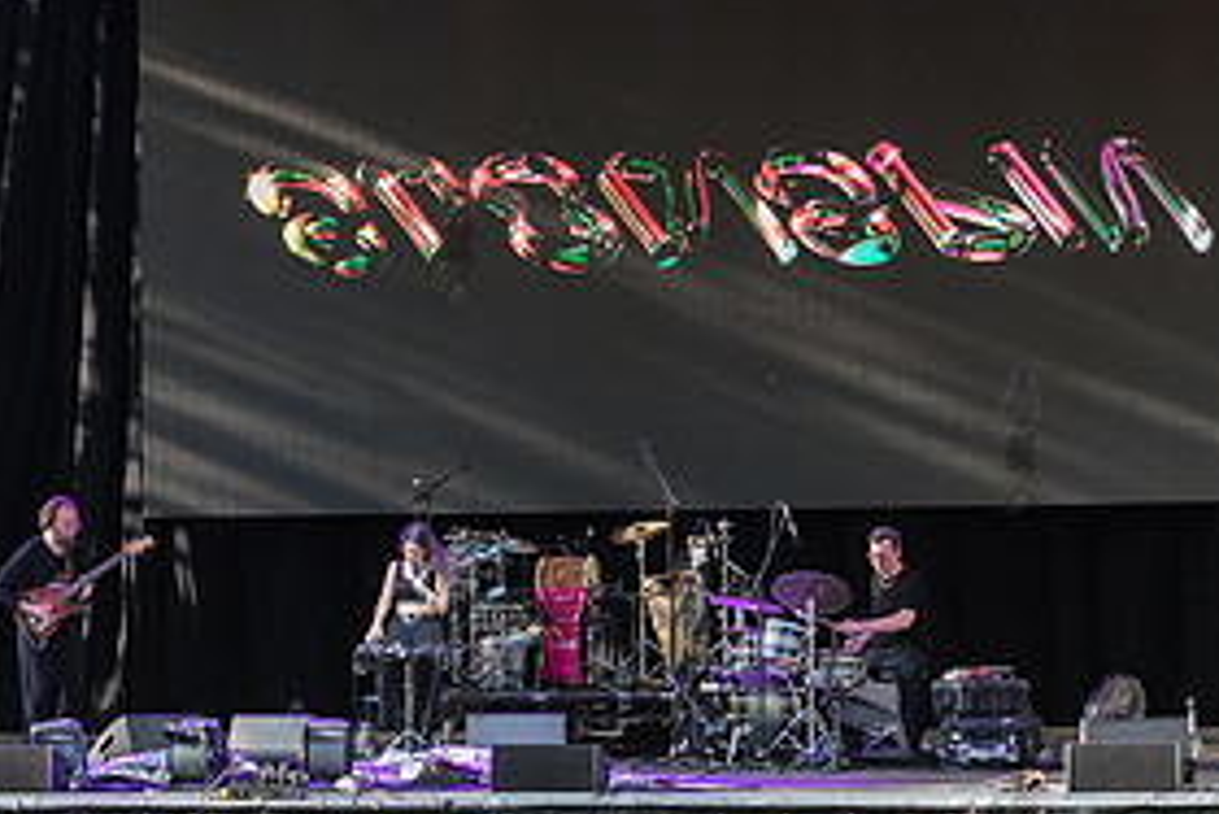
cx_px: 457
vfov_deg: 10.4
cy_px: 646
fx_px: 4472
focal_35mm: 132
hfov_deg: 15.5
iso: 400
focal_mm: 62
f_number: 4
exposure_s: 1/640
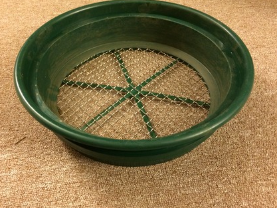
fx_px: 288
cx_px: 132
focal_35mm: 36
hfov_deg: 51.3
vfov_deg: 39.7
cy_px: 109
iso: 320
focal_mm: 4.12
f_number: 2.2
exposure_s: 1/24
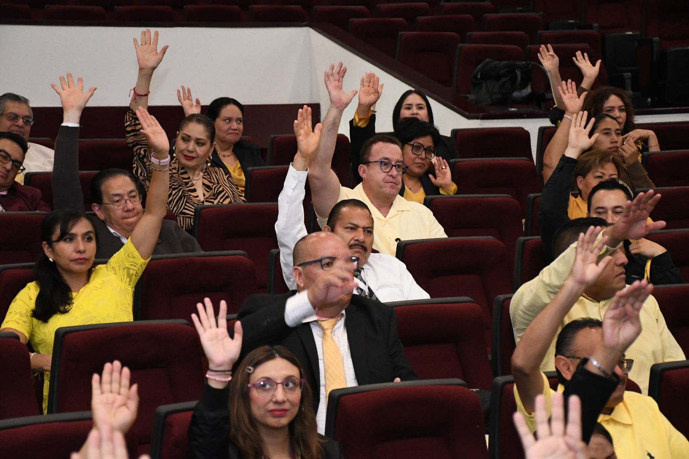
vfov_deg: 13.8
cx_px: 344
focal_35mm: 99
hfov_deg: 20.6
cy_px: 230
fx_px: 1895
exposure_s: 1/125
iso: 6400
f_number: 5.6
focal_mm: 66
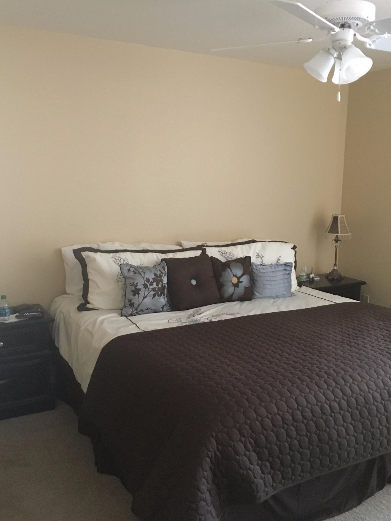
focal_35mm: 33
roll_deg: +0.0
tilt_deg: -7.2
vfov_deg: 55.3
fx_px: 497
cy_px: 248
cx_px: 187
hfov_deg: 42.9
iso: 400
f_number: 2.2
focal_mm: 4.15
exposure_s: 1/15
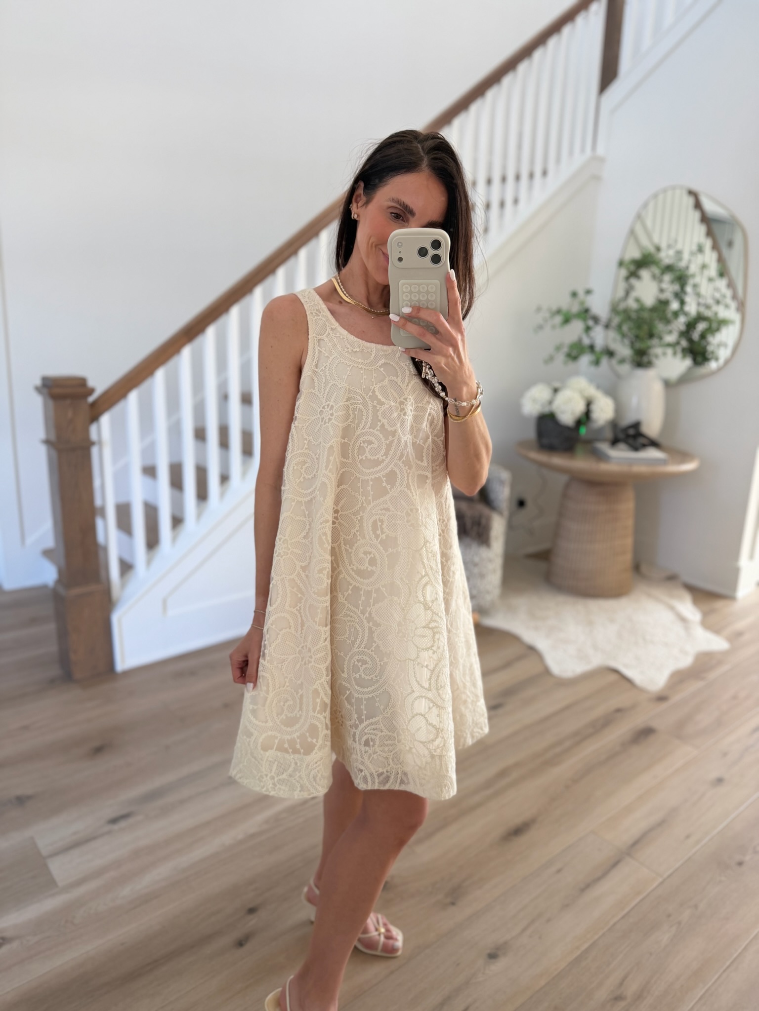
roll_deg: -1.6
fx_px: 702
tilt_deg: -23.0
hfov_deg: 56.8
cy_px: 506
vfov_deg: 71.6
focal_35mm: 24
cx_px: 380
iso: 125
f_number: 1.78
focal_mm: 6.76
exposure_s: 1/121
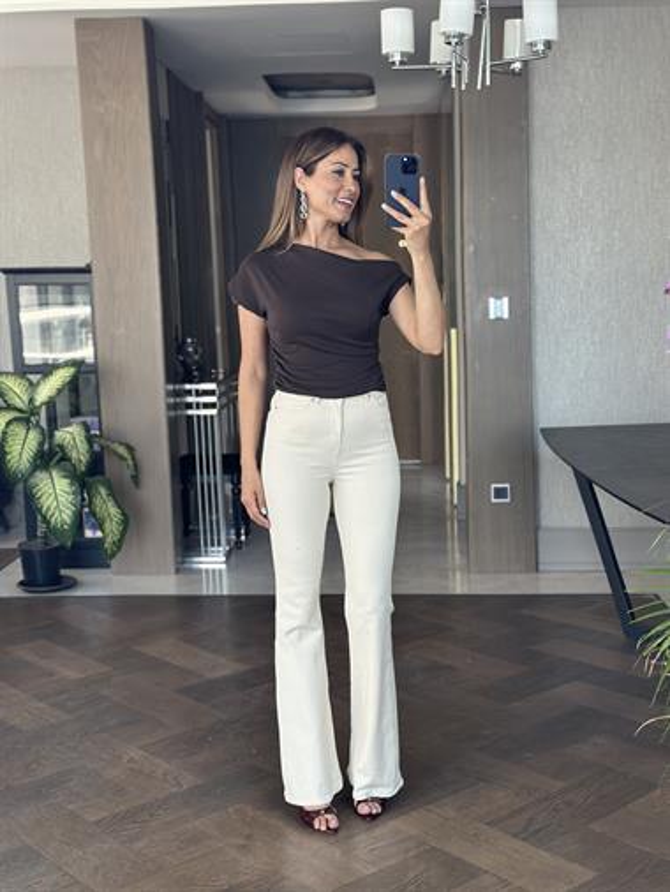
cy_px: 446
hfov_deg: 30.3
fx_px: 1238
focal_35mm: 48
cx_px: 335
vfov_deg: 39.6
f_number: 1.78
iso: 125
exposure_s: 1/102
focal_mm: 6.86
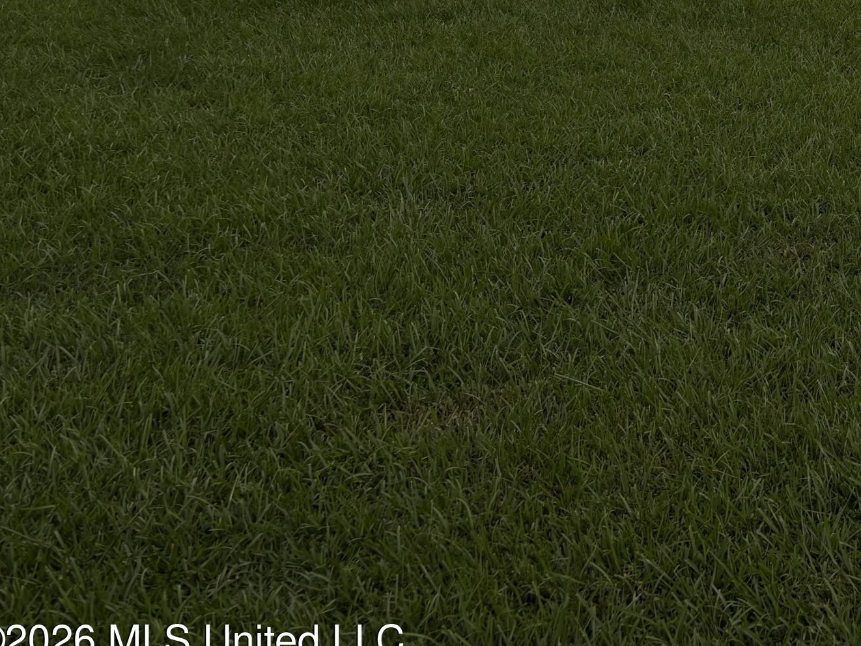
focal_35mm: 59
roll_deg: +0.2
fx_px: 1468
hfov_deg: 29.5
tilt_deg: -10.6
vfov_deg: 23.6
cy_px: -25
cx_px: 948
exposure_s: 1/987
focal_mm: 5.96
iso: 50
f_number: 1.6
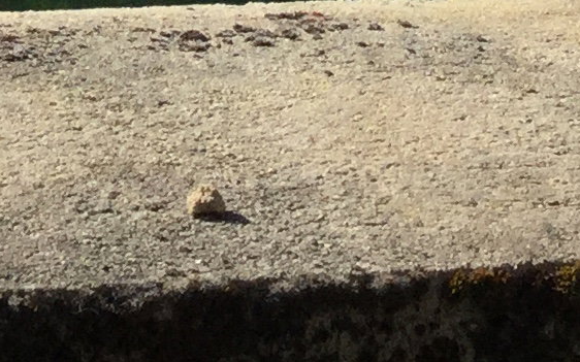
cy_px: -759
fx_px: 3019
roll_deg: -2.1
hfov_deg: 11.0
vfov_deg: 6.3
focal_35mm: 191
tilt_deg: -3.4
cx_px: 262
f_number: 2.4
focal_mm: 3.3
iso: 25
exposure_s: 1/1431
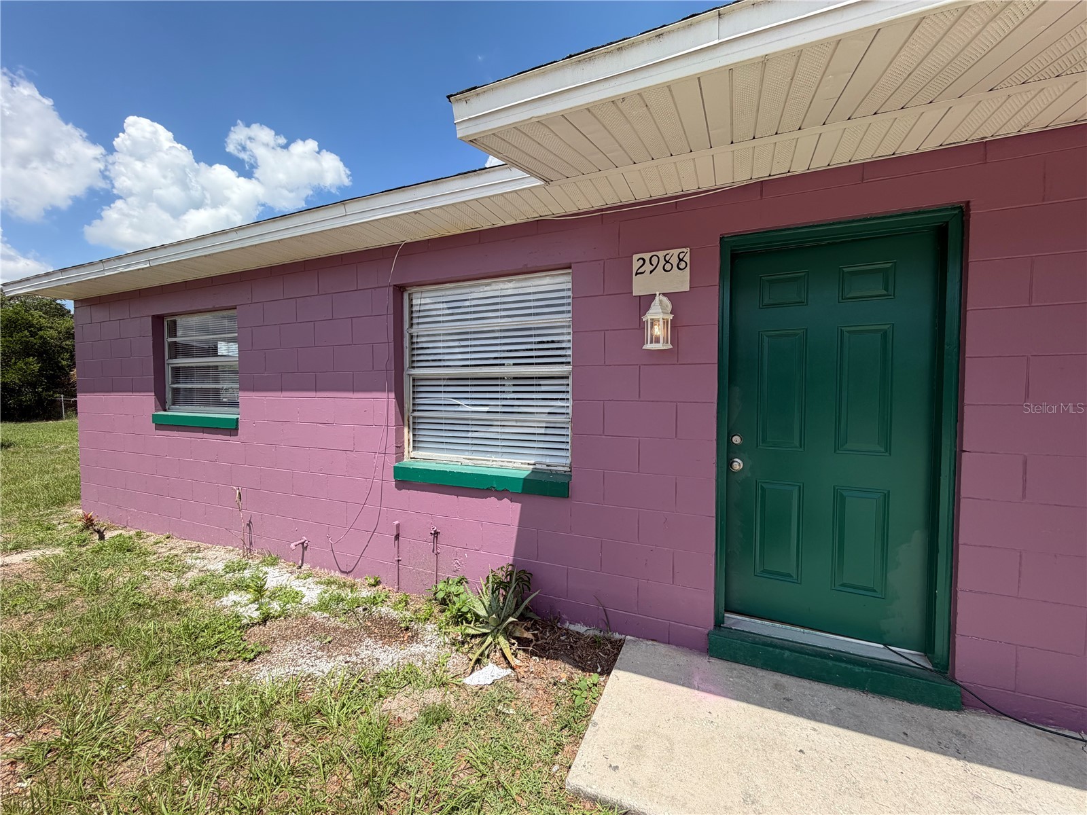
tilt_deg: -2.5
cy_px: 408
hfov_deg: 102.1
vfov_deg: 85.7
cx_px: 544
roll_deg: +0.7
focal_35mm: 14
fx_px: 440
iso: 32
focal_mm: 2.22
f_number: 2.2
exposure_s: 1/770
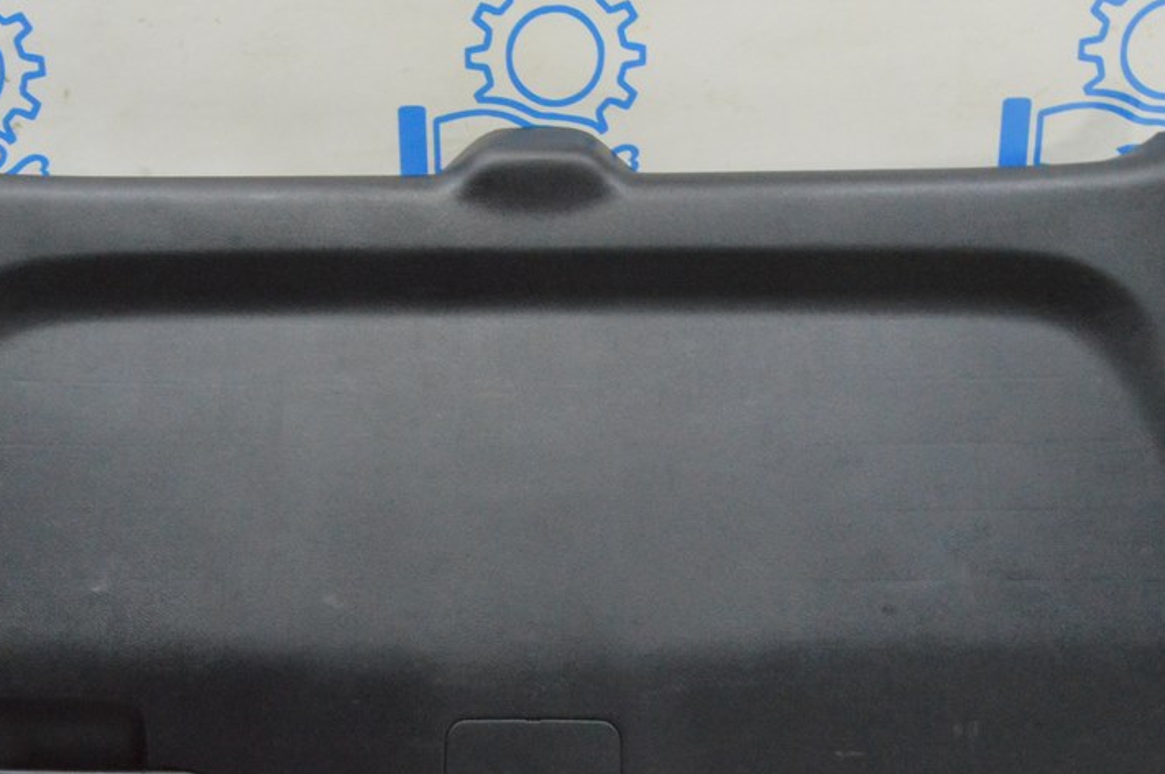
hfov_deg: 49.5
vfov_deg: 34.1
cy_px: 375
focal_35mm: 39
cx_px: 527
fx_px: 1261
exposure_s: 1/15
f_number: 20
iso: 6400
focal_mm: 18
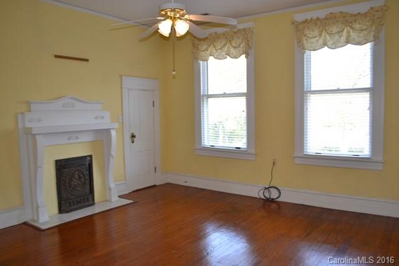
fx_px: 299
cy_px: 133
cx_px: 200
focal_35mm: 27
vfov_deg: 48.0
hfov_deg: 67.4
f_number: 4
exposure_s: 1/125
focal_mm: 18
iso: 400
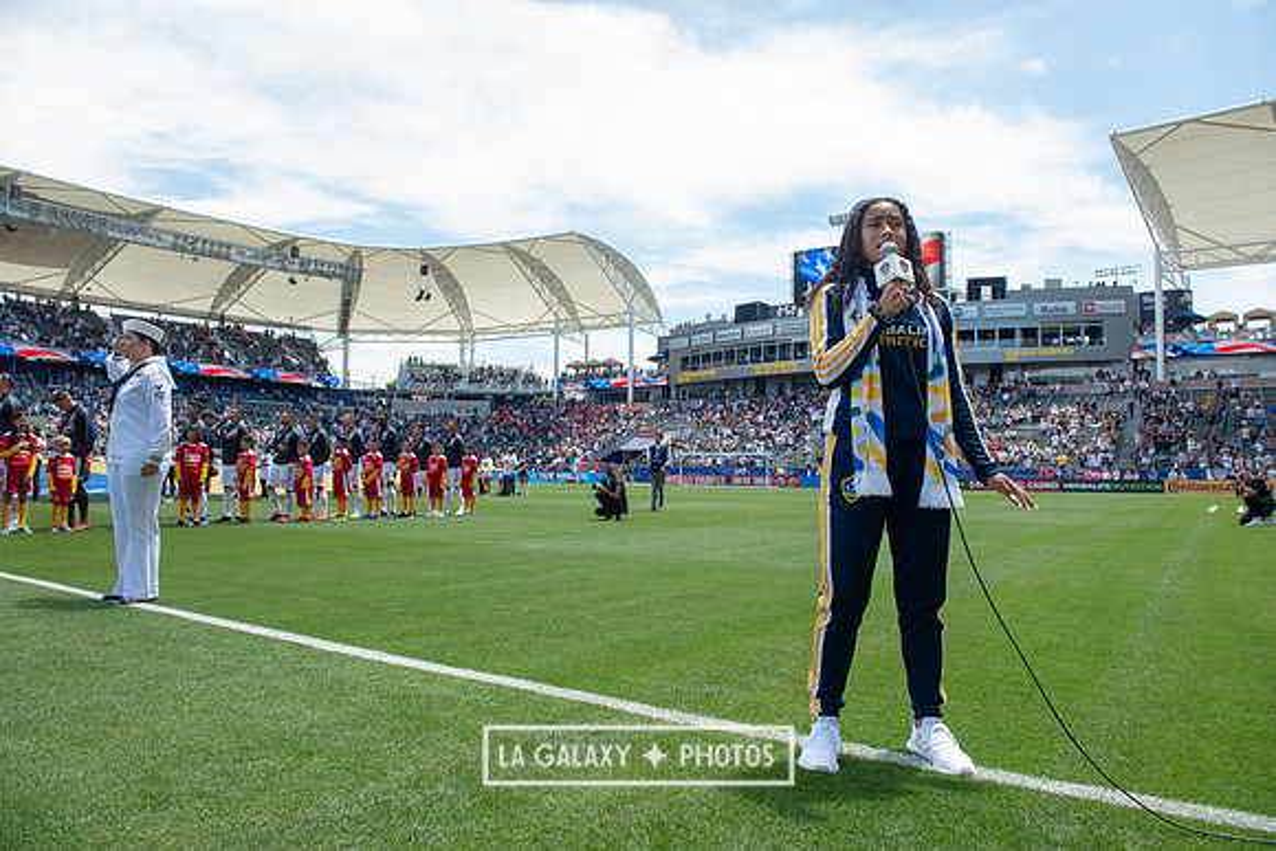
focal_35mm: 24
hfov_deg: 73.7
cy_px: 426
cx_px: 638
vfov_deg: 53.2
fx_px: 851
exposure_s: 1/400
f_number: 5.6
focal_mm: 24
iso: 200
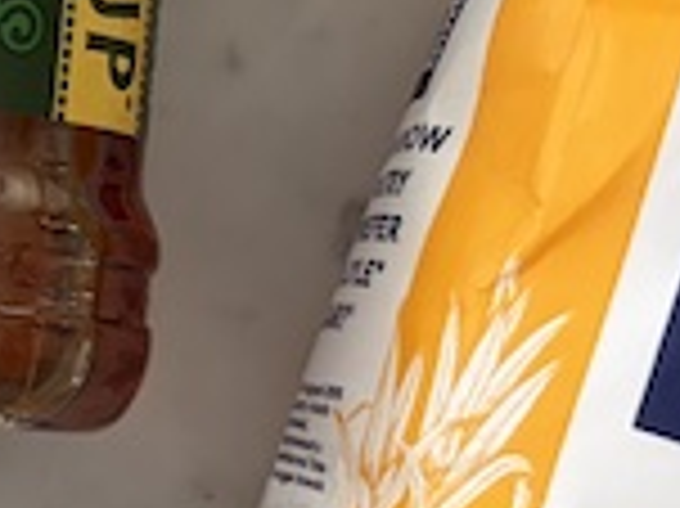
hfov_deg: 14.1
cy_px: 198
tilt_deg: -87.2
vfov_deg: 11.2
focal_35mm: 132
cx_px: -288
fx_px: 2591
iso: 320
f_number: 1.6
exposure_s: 1/60
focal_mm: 5.96
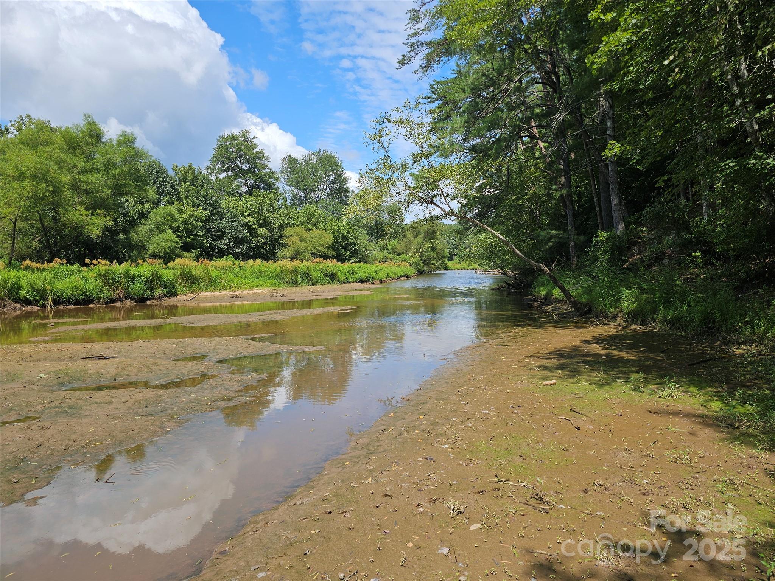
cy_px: 290
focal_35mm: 23
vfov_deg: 58.9
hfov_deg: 73.9
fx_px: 515
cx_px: 388
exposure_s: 1/724
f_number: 1.7
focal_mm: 6.3
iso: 10
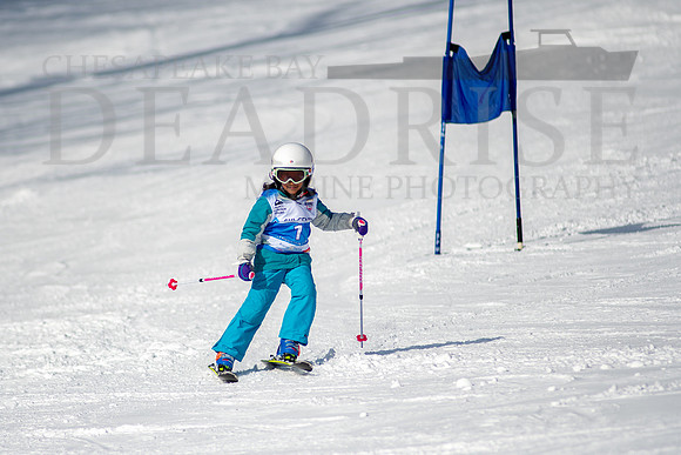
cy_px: 249
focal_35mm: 544
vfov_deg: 2.5
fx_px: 10295
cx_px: 269
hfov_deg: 3.8
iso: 100
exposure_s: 1/6400
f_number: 2.8
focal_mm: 300
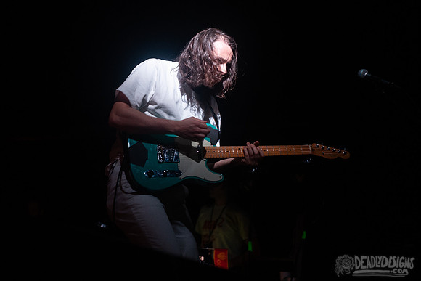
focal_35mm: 91
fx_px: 1060
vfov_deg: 15.1
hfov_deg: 22.4
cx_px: 148
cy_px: 99
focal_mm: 70
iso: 1600
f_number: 3.2
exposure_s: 1/100
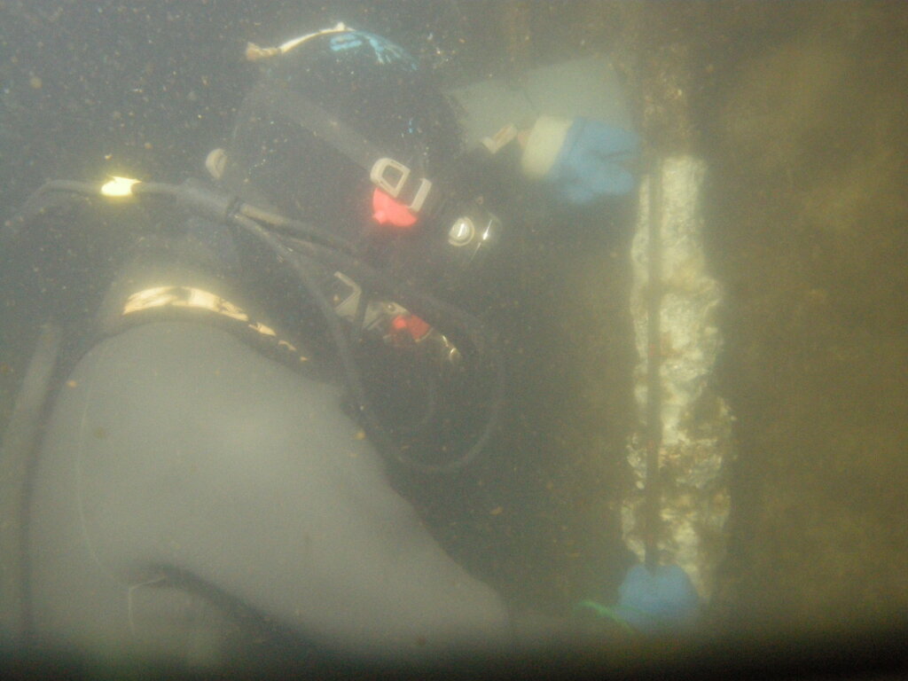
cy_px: 340
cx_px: 454
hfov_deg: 52.6
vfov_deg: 40.7
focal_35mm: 35
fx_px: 918
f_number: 5.4
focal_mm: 7.5
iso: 497
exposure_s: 1/60
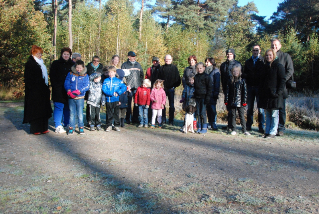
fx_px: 293
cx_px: 160
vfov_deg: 40.1
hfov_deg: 57.2
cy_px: 107
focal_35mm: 33
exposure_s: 1/640
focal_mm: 22
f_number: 13
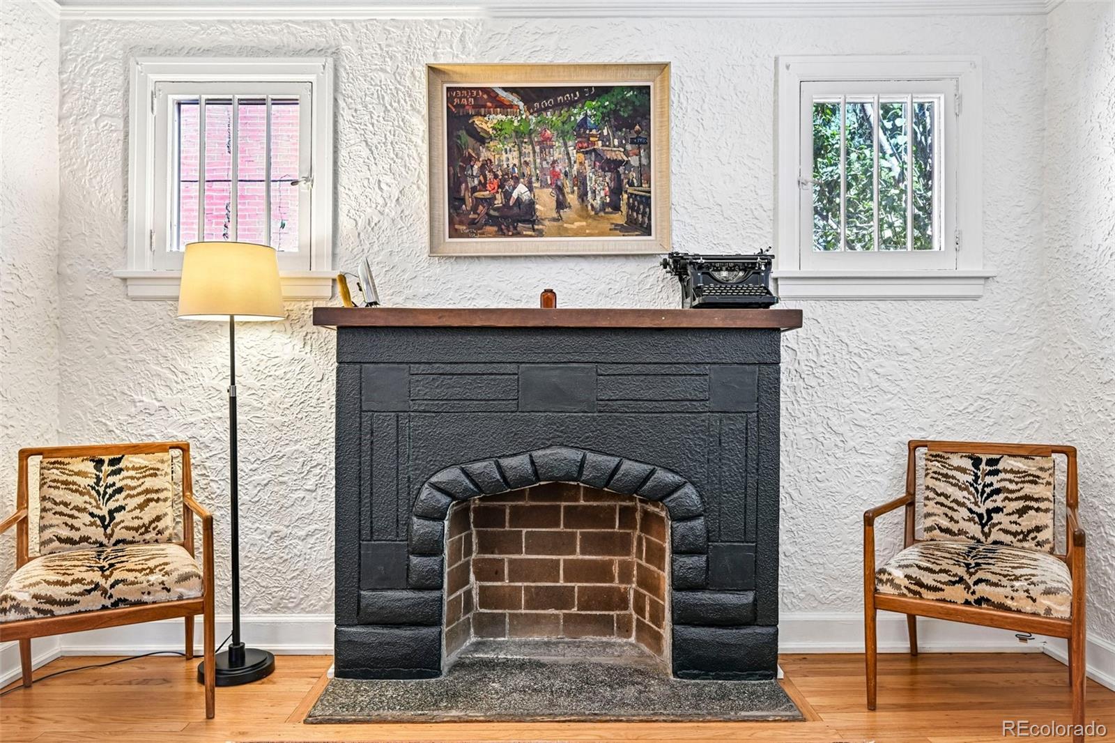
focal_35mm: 24
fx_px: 728
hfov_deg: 74.9
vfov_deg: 54.1
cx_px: 558
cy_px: 372
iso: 400
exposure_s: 1/13
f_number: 8
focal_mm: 23.5
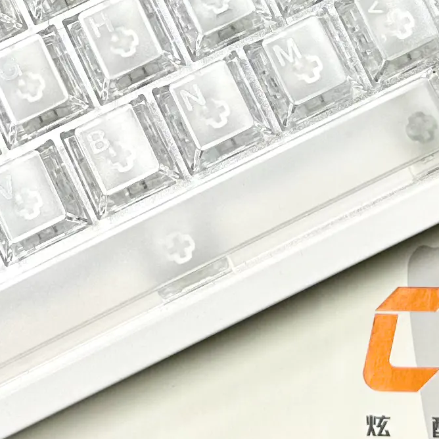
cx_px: 191
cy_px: -58
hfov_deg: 13.6
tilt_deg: -74.9
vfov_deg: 13.3
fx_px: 1837
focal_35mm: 128
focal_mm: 6.86
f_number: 1.78
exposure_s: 1/100
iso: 50
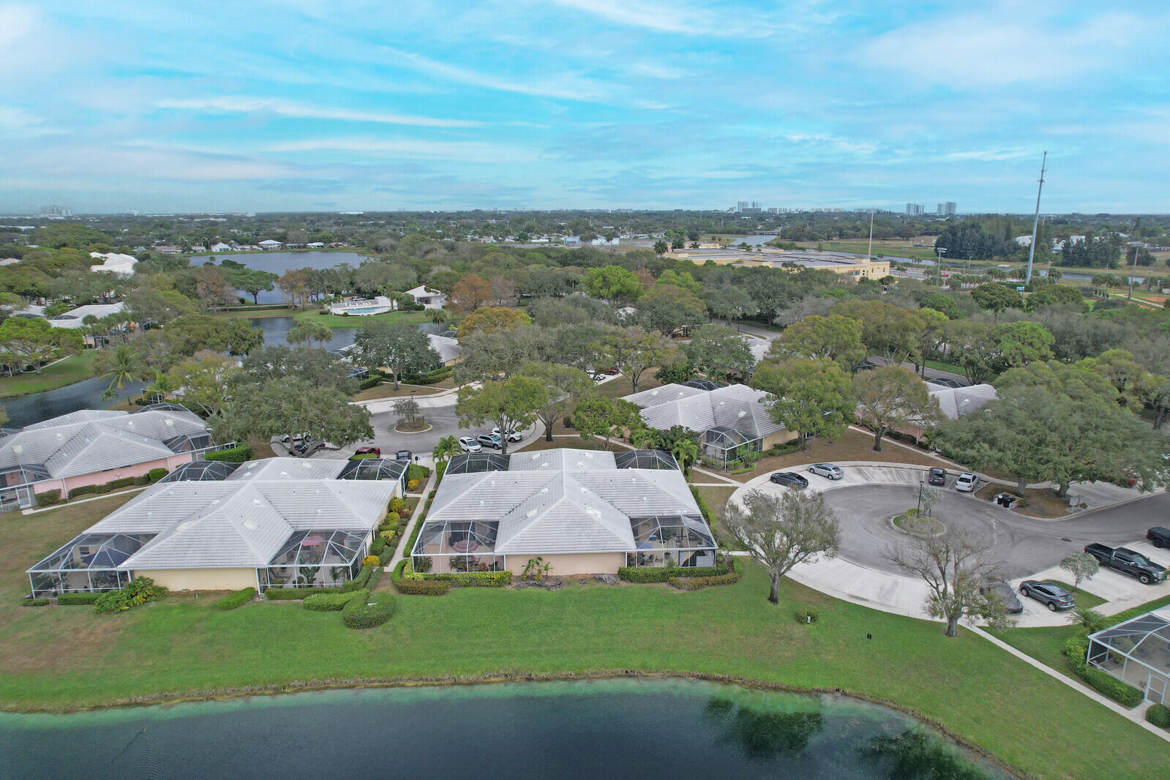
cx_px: 585
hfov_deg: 78.6
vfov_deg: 57.2
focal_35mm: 22
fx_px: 715
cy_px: 390
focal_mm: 8.38
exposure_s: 1/1250
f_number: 2.8
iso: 130
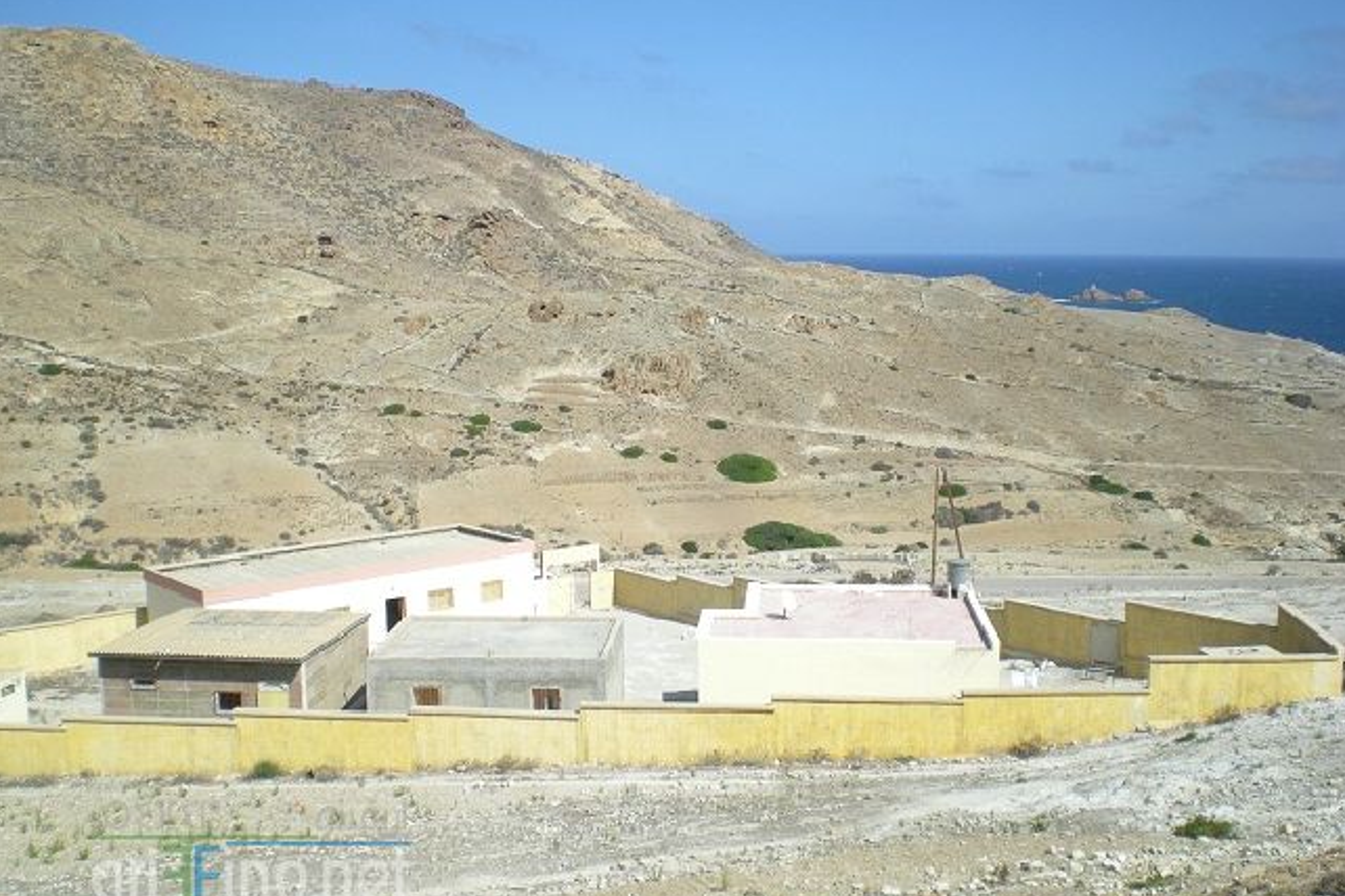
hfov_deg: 48.5
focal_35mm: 40
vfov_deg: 33.4
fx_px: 1494
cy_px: 497
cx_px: 672
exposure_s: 1/437
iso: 50
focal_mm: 6.3
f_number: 4.6
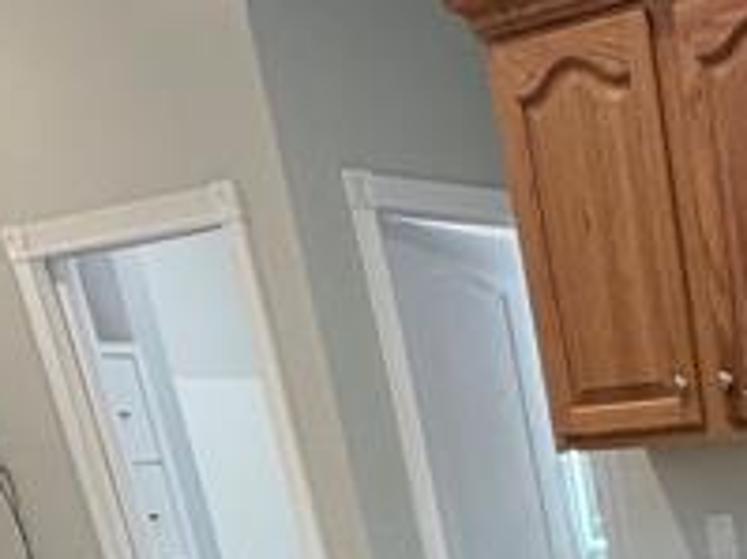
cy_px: 1231
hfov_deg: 23.8
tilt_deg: -27.6
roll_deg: +5.1
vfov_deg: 15.0
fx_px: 1553
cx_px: 972
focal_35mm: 72
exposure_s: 1/120
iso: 320
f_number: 2.2
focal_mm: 2.22
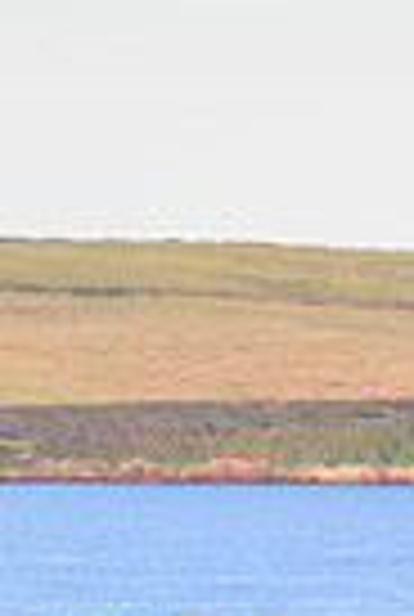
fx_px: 8238
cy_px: 336
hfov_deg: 2.8
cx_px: 1256
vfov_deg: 4.3
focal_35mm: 480
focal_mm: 110
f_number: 5
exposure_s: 1/400
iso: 320
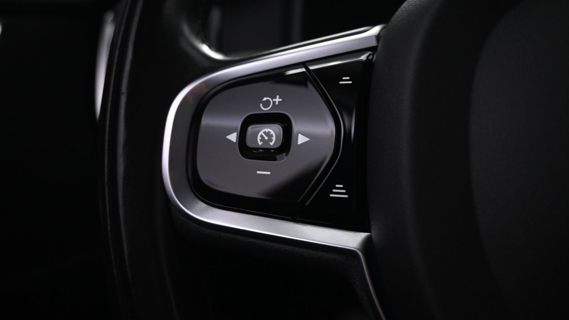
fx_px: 472
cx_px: 288
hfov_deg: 62.2
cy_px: 132
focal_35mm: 31
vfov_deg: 37.4
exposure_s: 1/15
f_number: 3.8
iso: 1600
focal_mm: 19.5
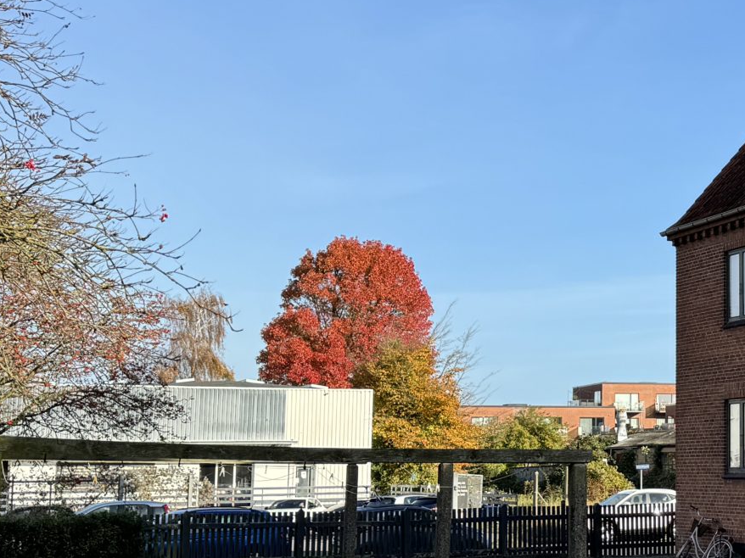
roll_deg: +0.6
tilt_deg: +6.7
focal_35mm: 70
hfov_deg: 26.0
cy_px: 281
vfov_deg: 21.0
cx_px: 789
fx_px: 1506
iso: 80
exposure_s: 1/2604
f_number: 1.78
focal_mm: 6.76
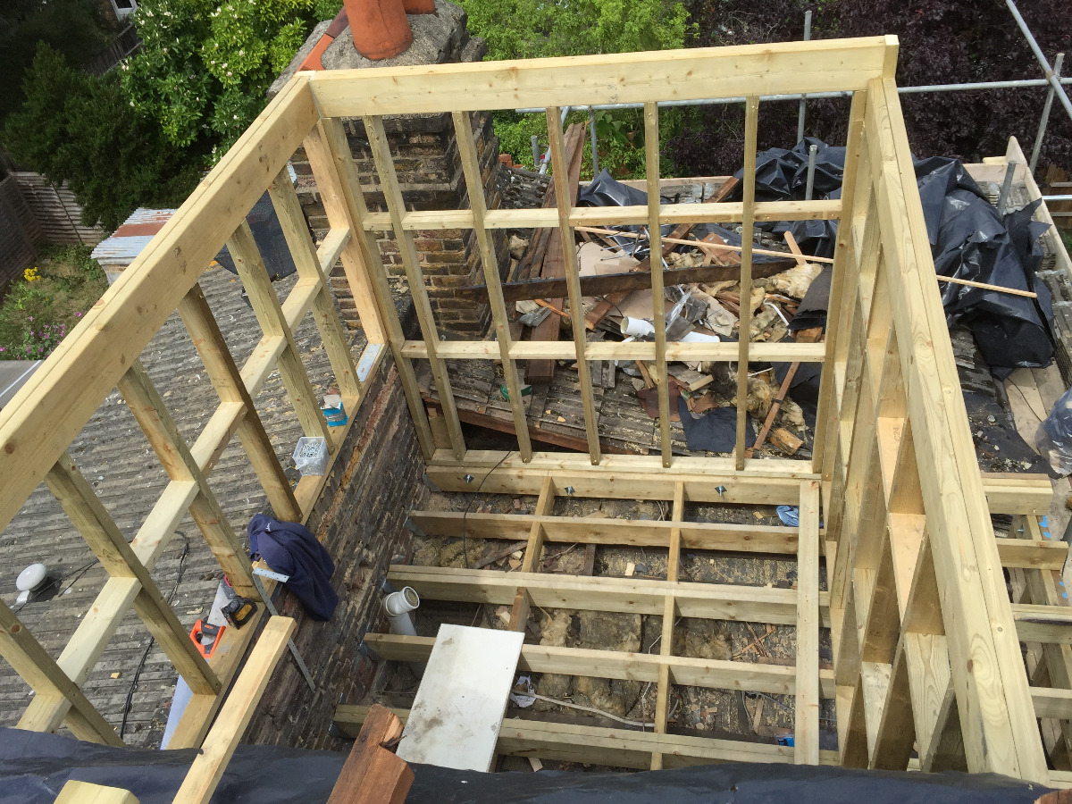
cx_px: 536
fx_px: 898
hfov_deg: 61.7
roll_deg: +9.7
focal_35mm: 29
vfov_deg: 48.2
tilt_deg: -42.5
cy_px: 402
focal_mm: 4.15
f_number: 2.2
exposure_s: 1/1464
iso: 32
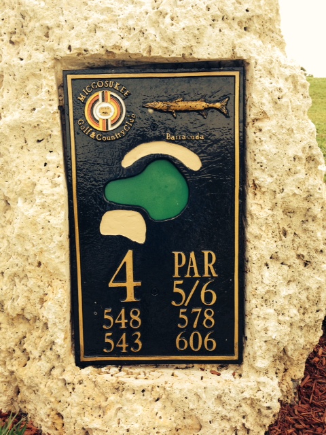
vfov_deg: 55.4
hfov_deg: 42.9
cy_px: 218
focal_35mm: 33
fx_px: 414
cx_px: 163
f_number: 2.4
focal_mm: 4.12
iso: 50
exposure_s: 1/493
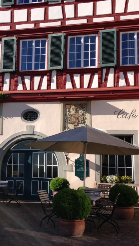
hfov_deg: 20.8
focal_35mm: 57
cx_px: 23
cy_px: 122
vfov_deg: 36.6
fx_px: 374
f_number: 2.4
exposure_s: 1/1261
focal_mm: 4.12
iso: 50
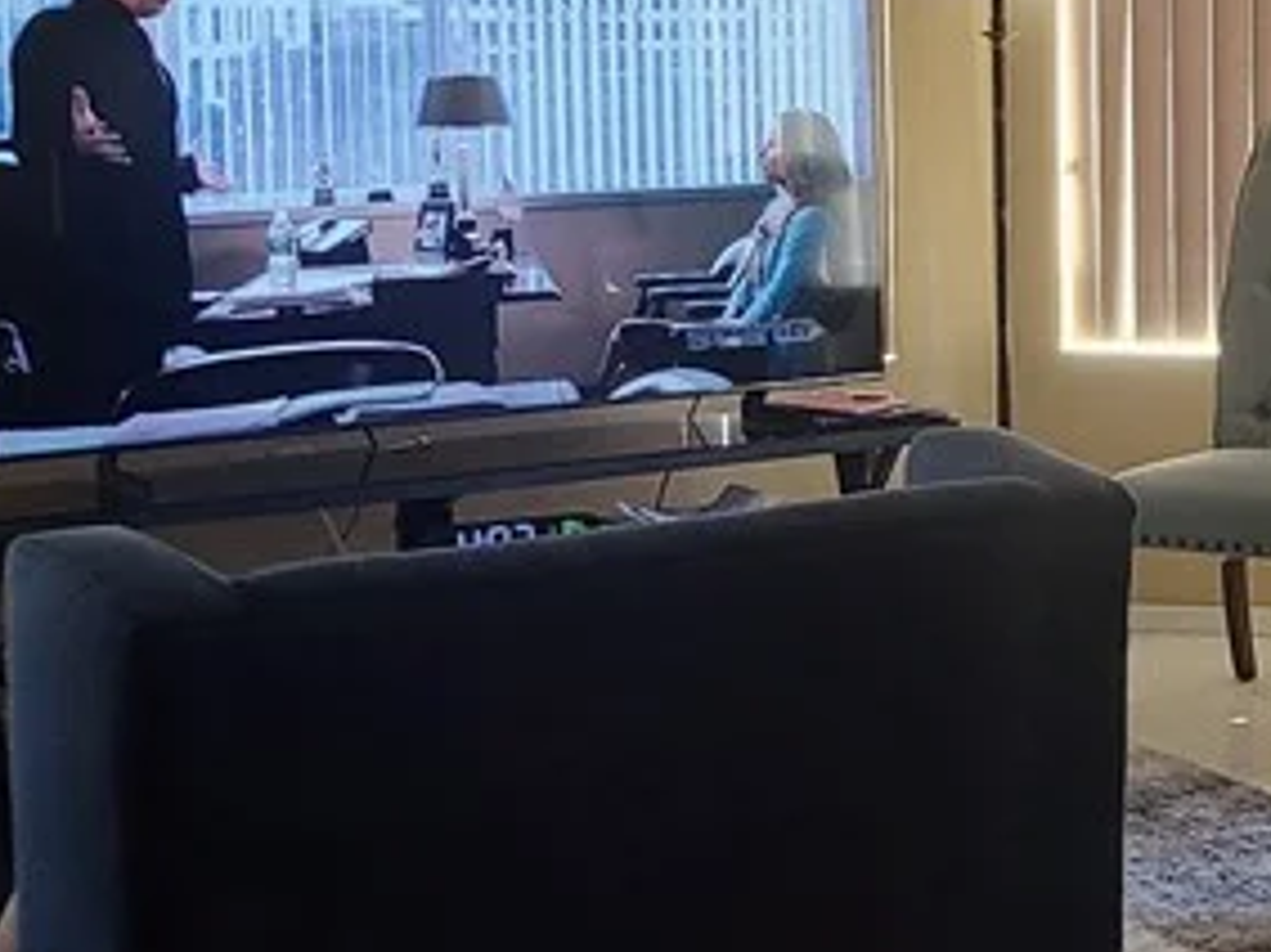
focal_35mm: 94
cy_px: 247
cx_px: 1666
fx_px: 3450
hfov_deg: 19.2
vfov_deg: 15.6
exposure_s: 1/60
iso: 80
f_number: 1.8
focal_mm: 5.4
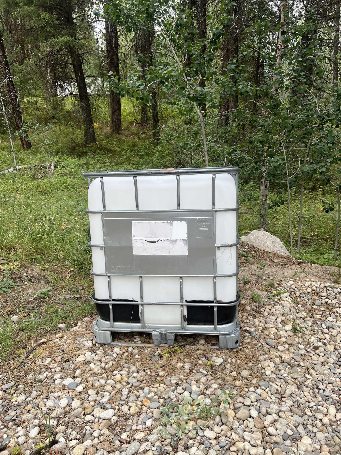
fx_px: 341
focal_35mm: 26
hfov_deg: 53.1
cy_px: 228
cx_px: 170
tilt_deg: -15.7
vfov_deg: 67.3
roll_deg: +0.0
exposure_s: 1/482
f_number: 1.5
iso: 50
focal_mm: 5.7
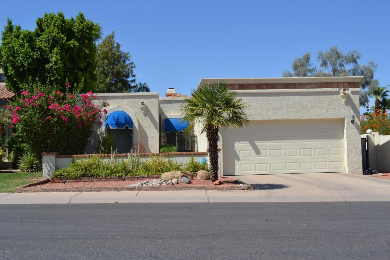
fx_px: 422
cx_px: 195
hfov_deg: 49.6
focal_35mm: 39
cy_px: 130
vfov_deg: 34.2
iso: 100
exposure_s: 1/250
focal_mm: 26
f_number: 8
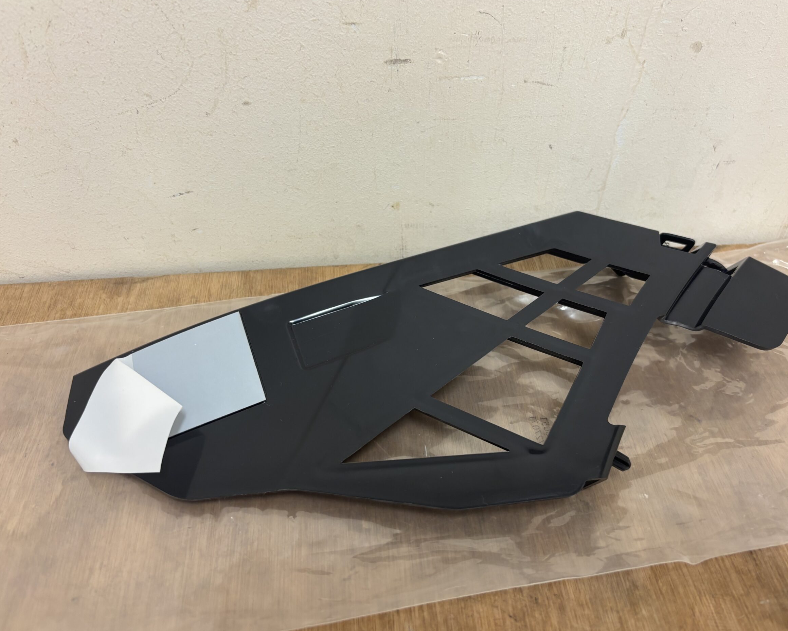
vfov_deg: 51.5
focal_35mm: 28
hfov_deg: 62.1
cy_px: 317
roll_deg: -5.3
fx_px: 653
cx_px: 421
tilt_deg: -42.6
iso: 80
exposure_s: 1/50
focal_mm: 5.96
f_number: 1.6
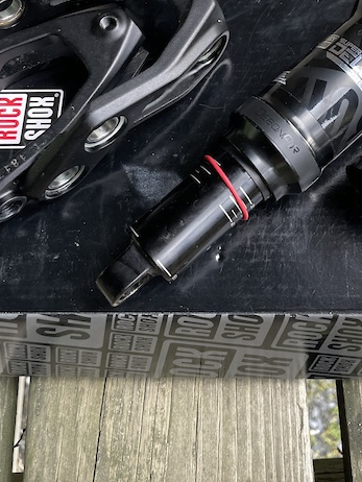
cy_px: 93
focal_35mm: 45
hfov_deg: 32.0
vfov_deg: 40.3
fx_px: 627
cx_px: 240
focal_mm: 4.2
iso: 125
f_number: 1.6
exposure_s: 1/121
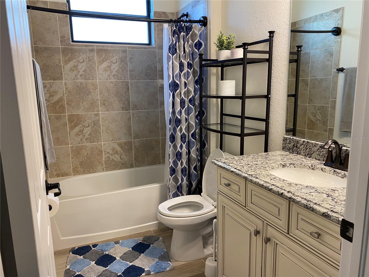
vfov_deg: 53.1
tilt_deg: -10.5
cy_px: 138
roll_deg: +0.9
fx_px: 277
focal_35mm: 26
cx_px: 184
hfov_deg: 67.3
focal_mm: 4.25
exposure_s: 1/60
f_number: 1.8
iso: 100
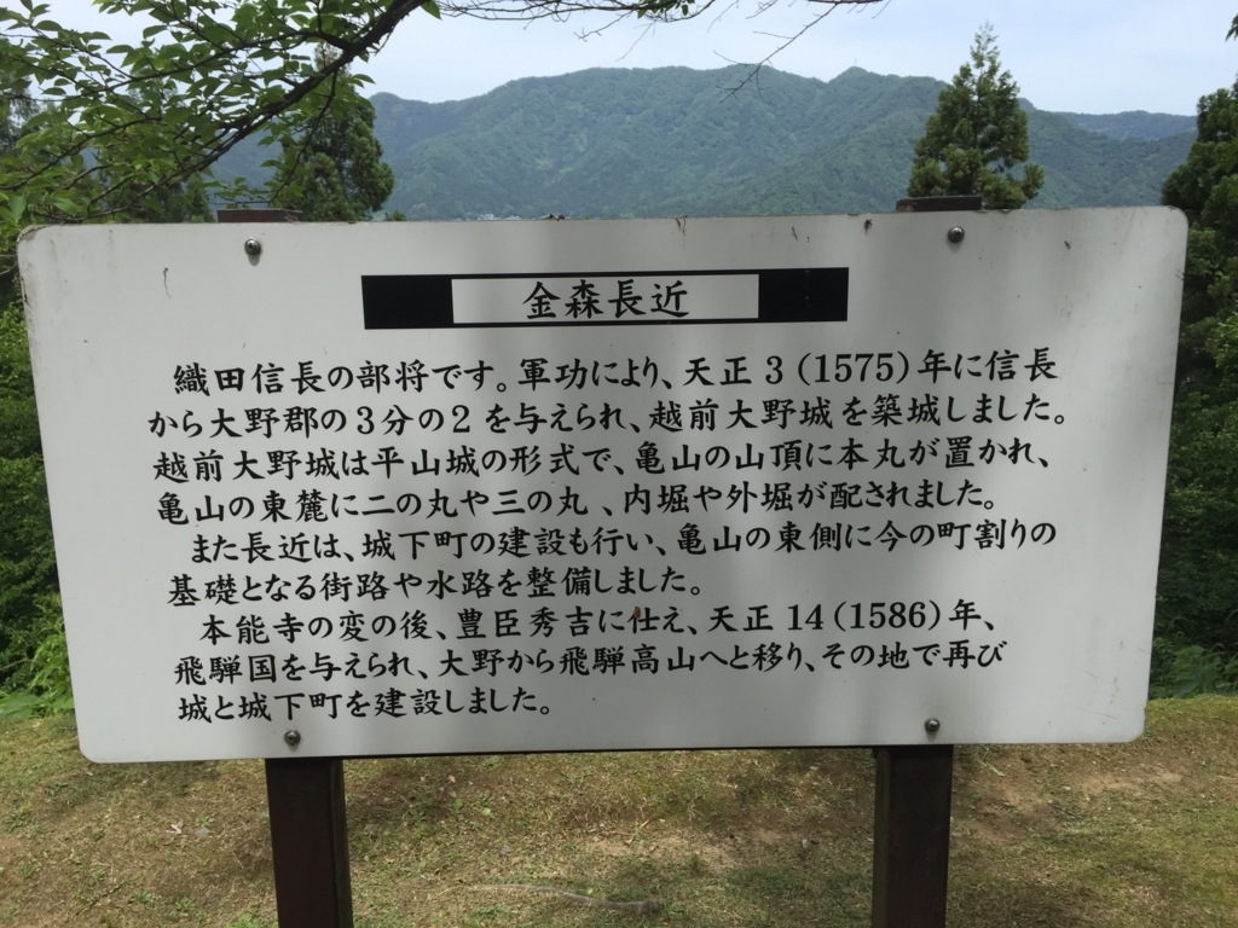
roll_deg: -1.7
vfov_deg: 48.2
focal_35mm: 29
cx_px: 619
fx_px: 1037
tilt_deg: -14.1
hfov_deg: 61.7
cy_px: 464
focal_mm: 4.15
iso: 32
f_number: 2.2
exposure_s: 1/1130
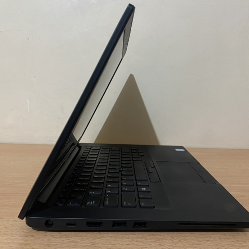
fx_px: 277
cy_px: 123
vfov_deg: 48.4
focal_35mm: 34
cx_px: 130
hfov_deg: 48.4
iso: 400
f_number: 1.8
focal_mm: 4.25
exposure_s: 1/33
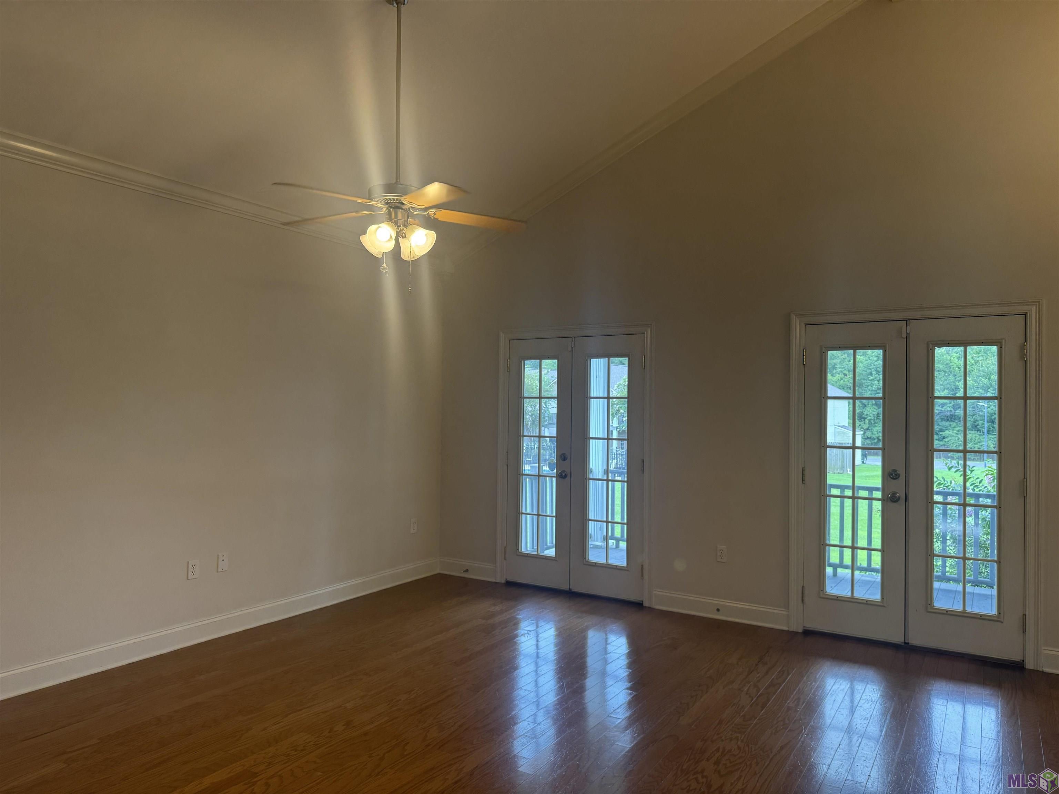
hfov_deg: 71.6
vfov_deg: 56.8
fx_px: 734
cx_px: 530
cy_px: 397
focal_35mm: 24
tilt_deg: +1.0
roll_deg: +0.2
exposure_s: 1/120
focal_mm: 6.76
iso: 125
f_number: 1.78
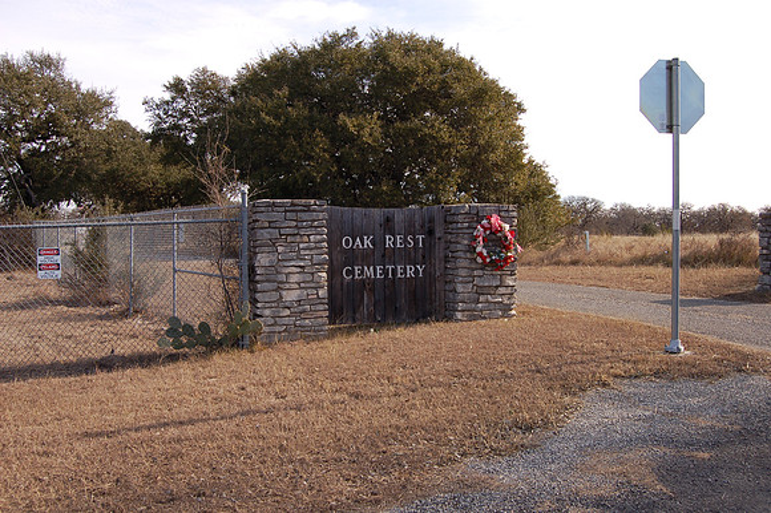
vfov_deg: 38.3
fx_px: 738
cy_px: 256
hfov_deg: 55.1
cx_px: 386
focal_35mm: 34
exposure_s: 1/200
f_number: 7.1
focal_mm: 23
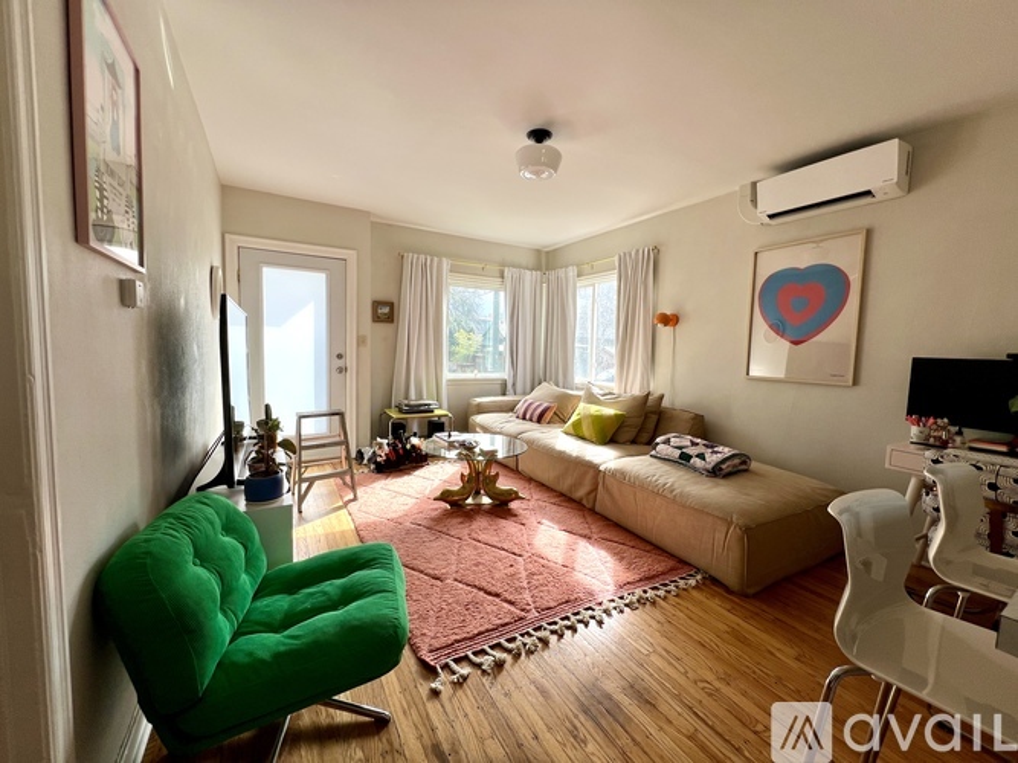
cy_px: 382
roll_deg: -1.5
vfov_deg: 89.9
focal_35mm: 13
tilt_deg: -4.8
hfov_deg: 106.2
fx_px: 382
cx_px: 509
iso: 32
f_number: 1.8
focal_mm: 1.57
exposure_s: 1/160
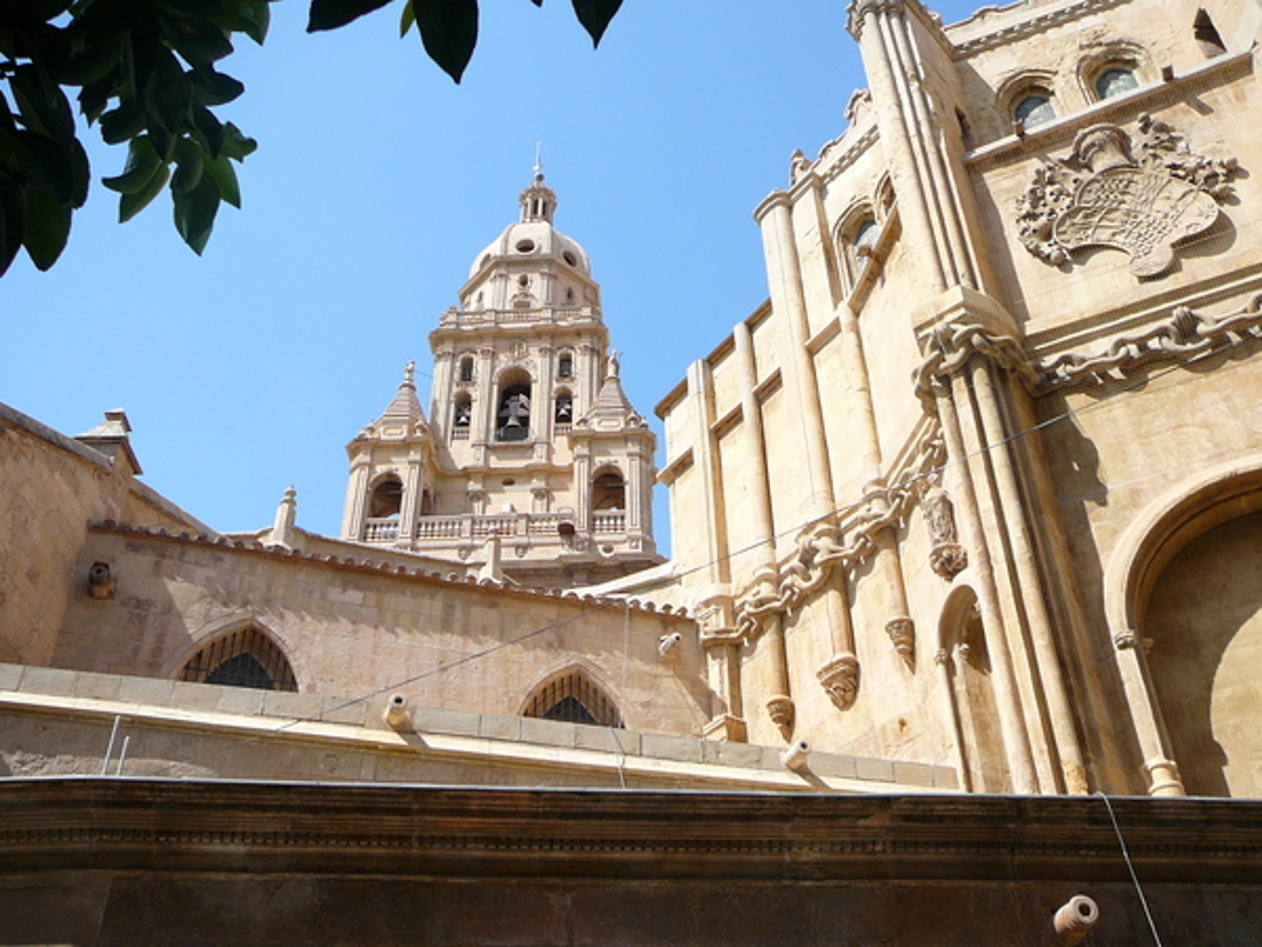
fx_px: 1276
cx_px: 631
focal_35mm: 35
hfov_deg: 52.6
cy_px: 474
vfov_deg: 40.7
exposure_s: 1/1000
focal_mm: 5.2
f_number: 2.8
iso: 80
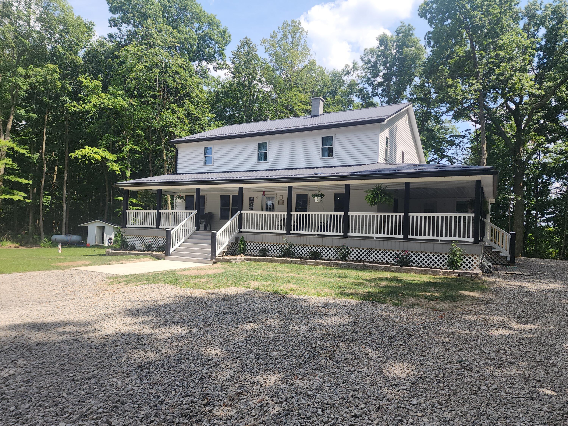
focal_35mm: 23
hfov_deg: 73.9
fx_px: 377
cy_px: 213
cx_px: 284
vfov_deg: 58.9
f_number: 1.8
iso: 12
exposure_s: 1/607
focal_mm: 6.4
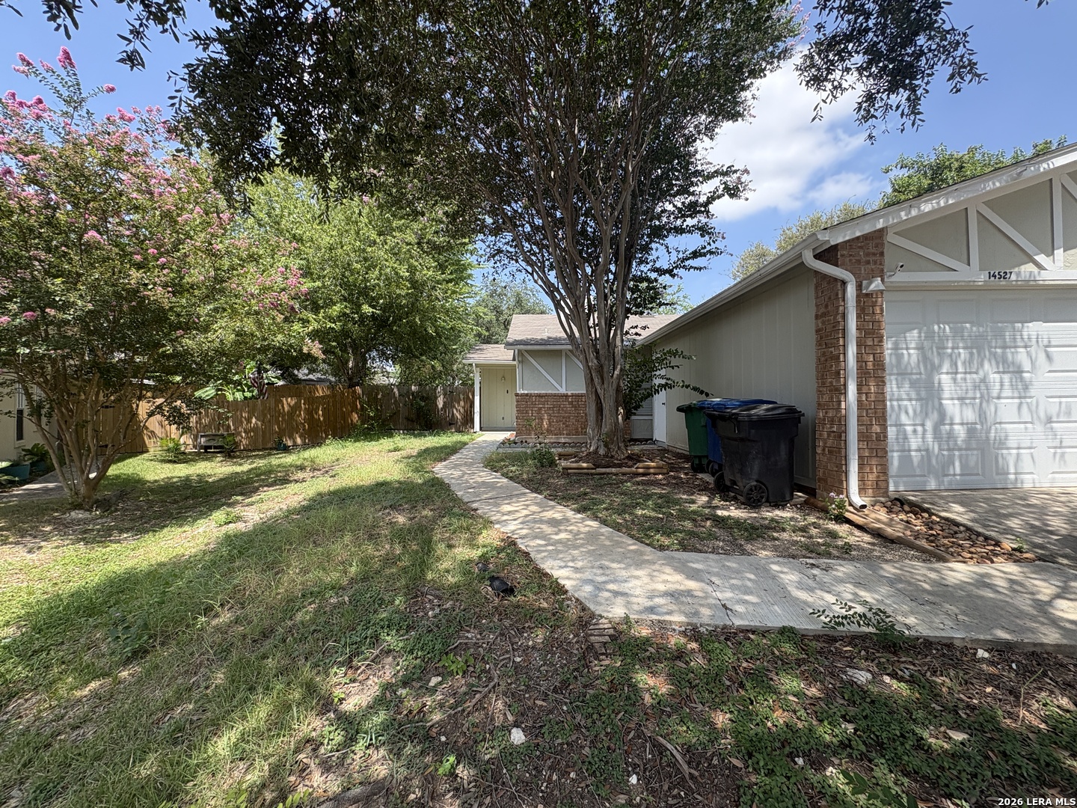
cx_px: 538
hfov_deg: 102.1
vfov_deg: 85.7
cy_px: 404
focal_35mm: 14
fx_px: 436
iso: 50
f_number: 2.2
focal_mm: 2.22
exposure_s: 1/541
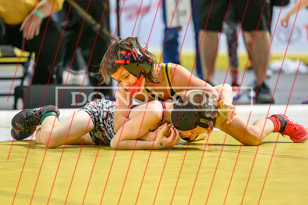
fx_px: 2487
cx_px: 141
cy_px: 112
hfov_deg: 7.1
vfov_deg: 4.7
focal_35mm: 291
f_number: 2.8
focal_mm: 200
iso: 4000
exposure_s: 1/800
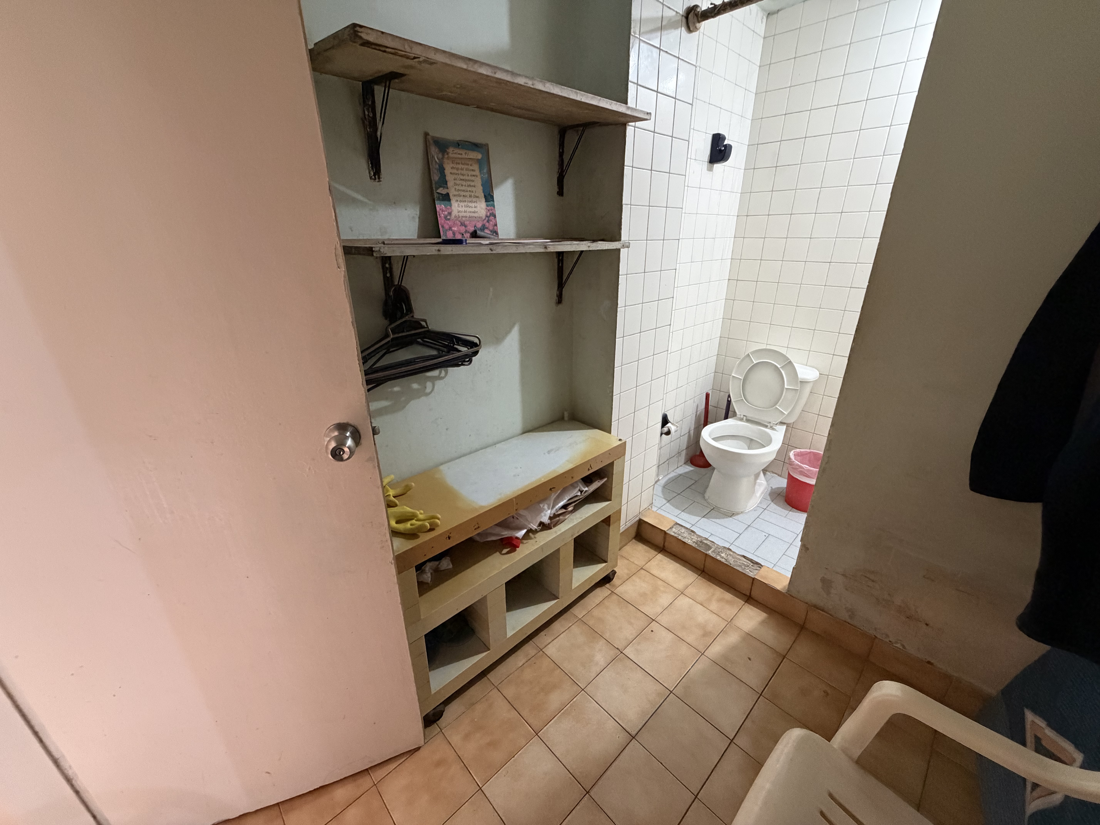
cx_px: 550
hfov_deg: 102.1
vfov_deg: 85.7
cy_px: 412
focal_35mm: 14
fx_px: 445
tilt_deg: -21.6
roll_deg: +1.0
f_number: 2.2
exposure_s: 1/60
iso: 500
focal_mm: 2.22
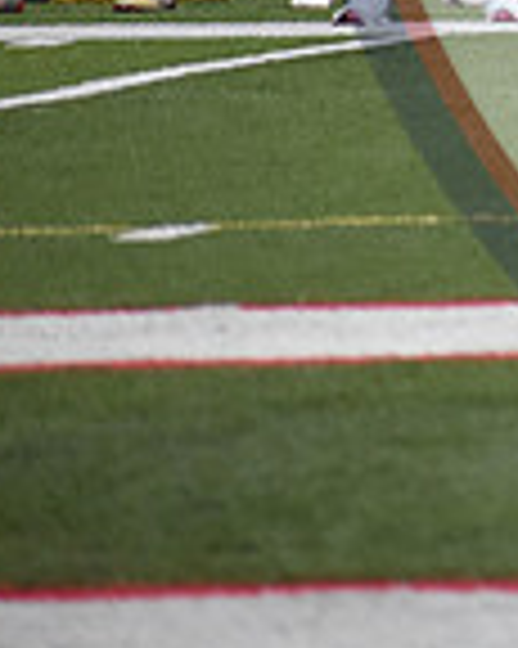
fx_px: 19086
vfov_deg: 1.9
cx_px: 1275
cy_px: -218
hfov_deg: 1.6
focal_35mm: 995
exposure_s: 1/500
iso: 1400
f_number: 5
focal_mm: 175
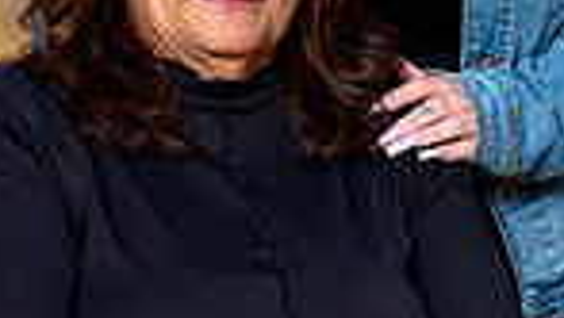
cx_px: 299
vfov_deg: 3.6
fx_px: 5074
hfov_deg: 6.4
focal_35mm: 339
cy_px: -4
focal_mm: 106
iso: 640
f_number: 3.2
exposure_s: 1/160
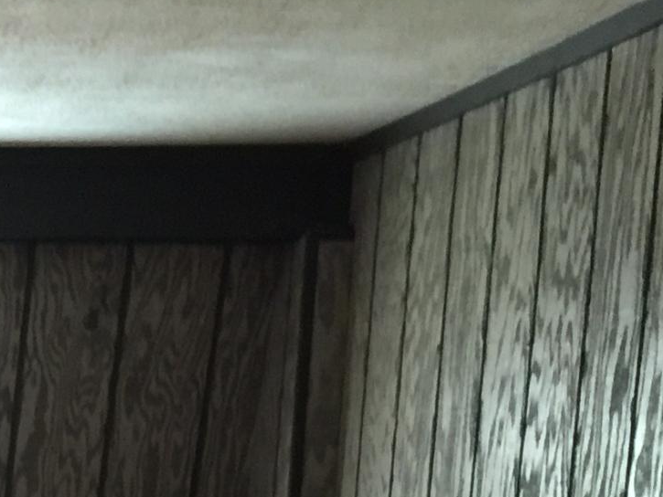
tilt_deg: -11.8
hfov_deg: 14.8
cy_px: 1020
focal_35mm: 120
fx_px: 2299
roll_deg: -0.7
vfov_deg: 11.1
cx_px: -438
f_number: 2.2
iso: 100
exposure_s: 1/10
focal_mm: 4.15
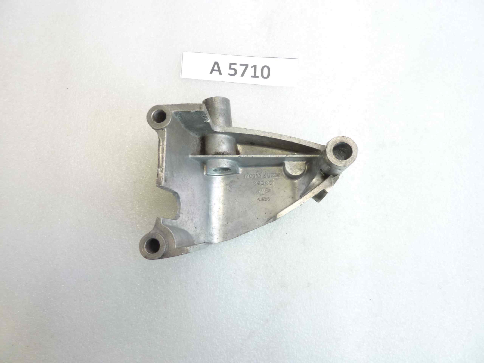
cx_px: 242
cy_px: 182
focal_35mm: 25
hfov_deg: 69.4
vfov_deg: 54.9
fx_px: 350
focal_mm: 4.1
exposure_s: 1/15
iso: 80
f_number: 3.3
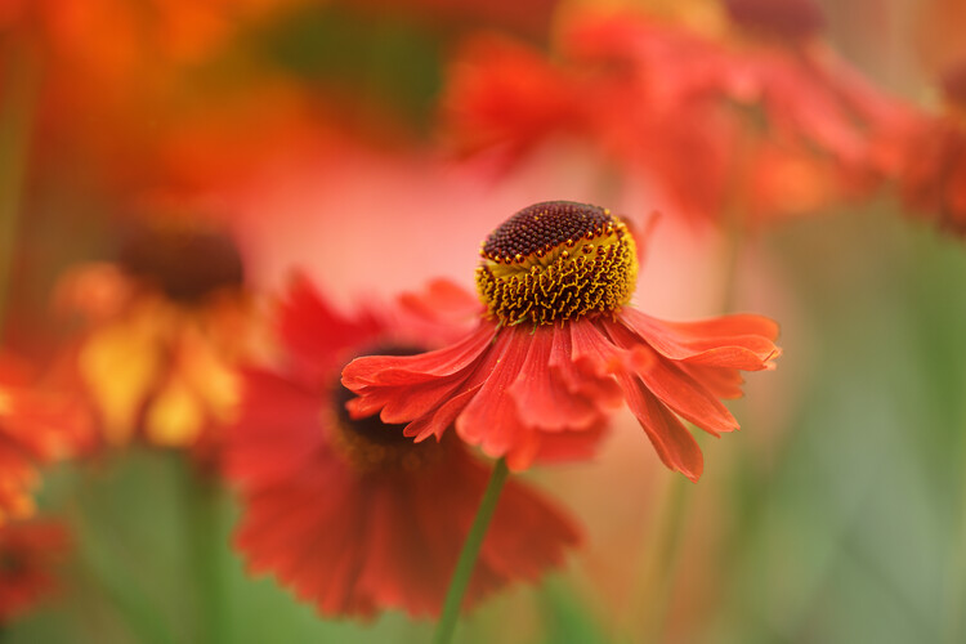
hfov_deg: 13.7
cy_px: 322
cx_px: 483
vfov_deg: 9.1
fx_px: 4025
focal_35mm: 150
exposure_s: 1/160
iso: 125
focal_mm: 150
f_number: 2.8
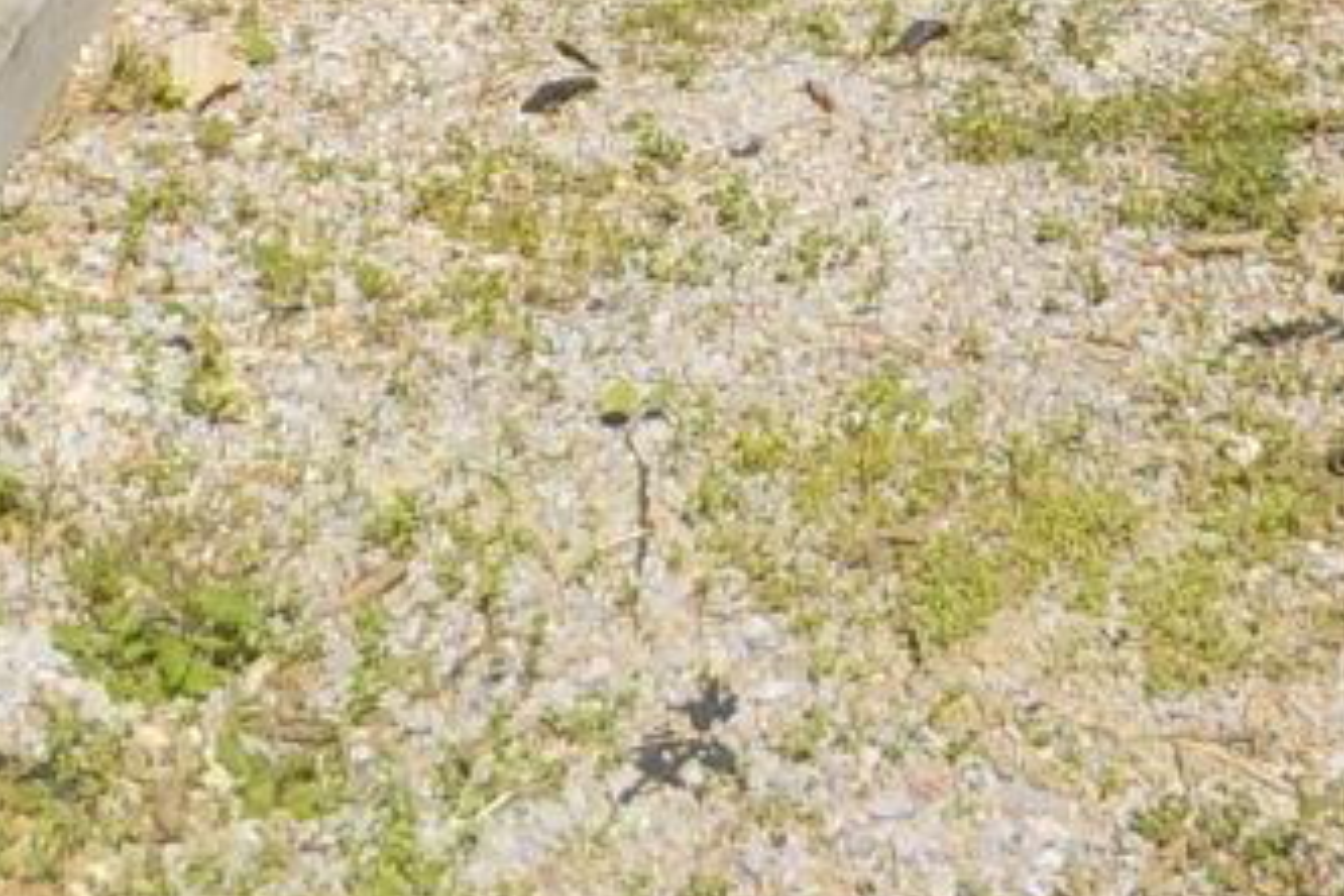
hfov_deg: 21.2
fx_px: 3584
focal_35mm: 96
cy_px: -537
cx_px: 751
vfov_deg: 13.3
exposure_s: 1/1250
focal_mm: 4.1
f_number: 3.3
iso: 125
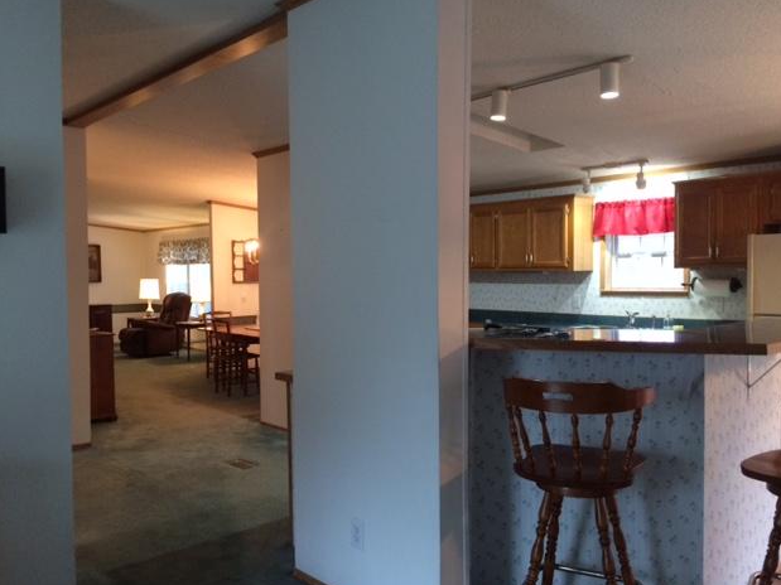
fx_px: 677
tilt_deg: -3.9
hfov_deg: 60.0
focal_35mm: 30
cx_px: 401
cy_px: 298
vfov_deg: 46.8
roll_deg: +0.7
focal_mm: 4.15
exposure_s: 1/30
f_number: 2.2
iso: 200
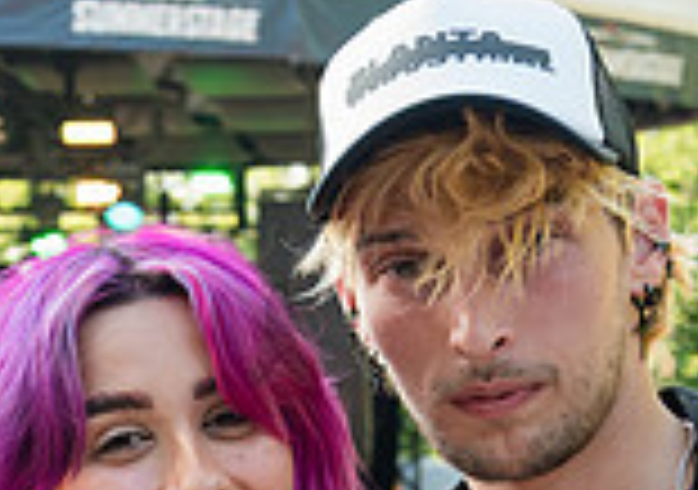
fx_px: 3333
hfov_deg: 11.9
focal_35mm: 169
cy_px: 682
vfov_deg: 8.3
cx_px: 81
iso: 500
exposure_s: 1/160
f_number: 4.5
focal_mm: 40
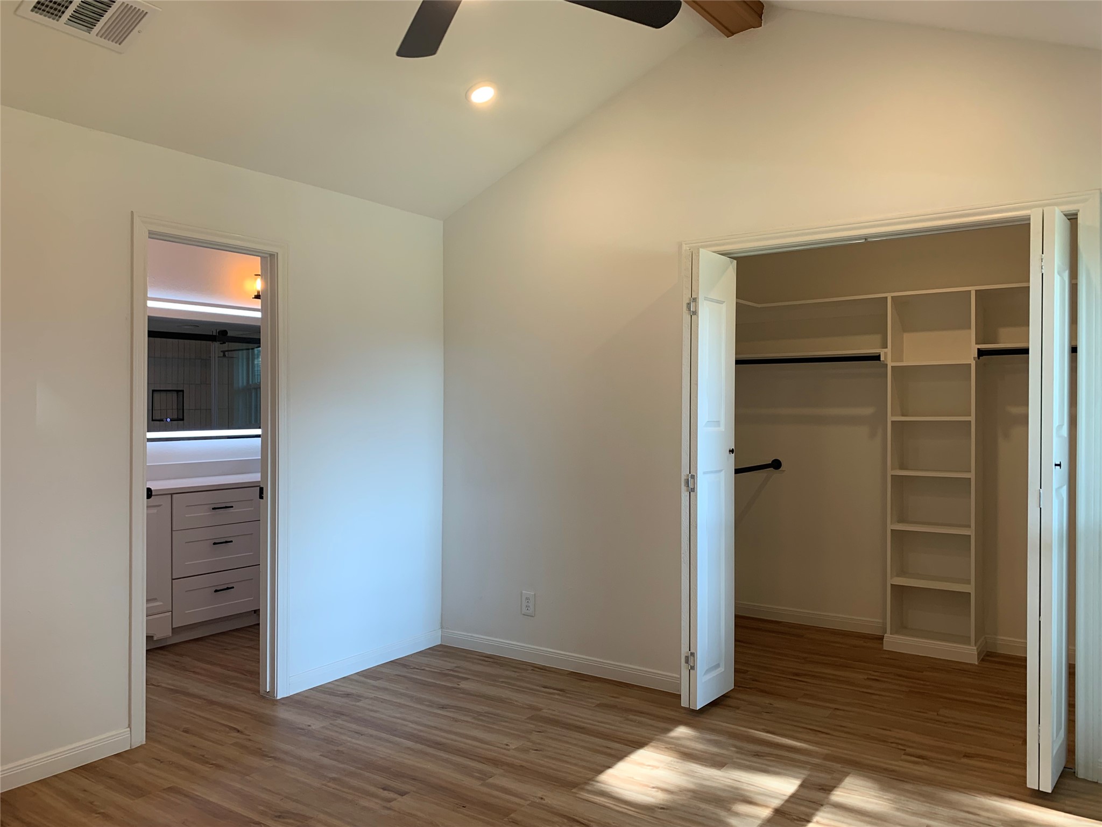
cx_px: 551
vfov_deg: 53.1
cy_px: 414
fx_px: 828
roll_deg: -0.2
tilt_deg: +1.6
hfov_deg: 67.3
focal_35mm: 26
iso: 50
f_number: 1.8
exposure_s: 1/118
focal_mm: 4.25
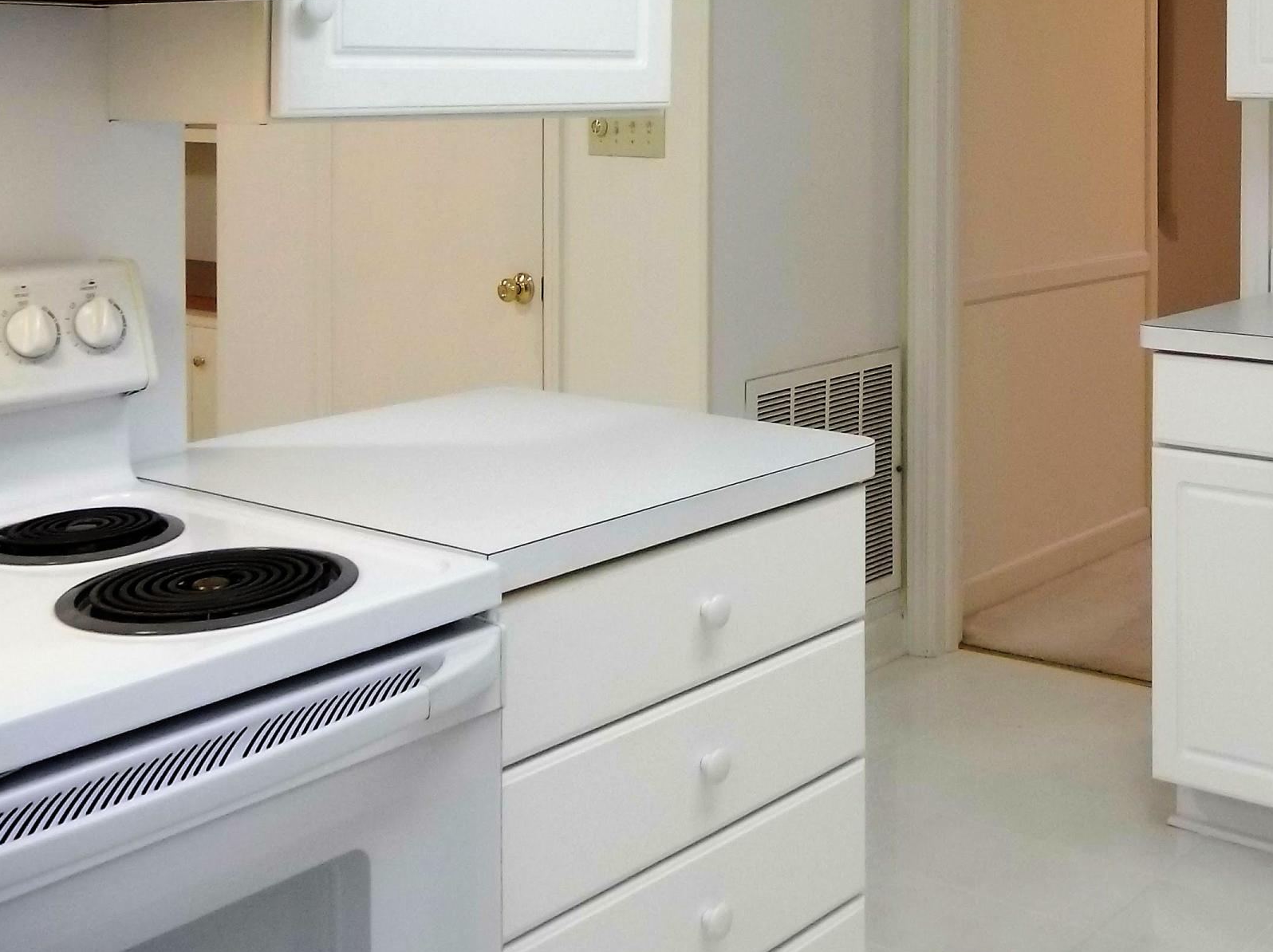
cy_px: 82
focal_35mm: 47
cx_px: 926
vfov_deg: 29.5
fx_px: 1727
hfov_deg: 39.6
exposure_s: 1/30
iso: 400
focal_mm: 4.5
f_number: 3.5
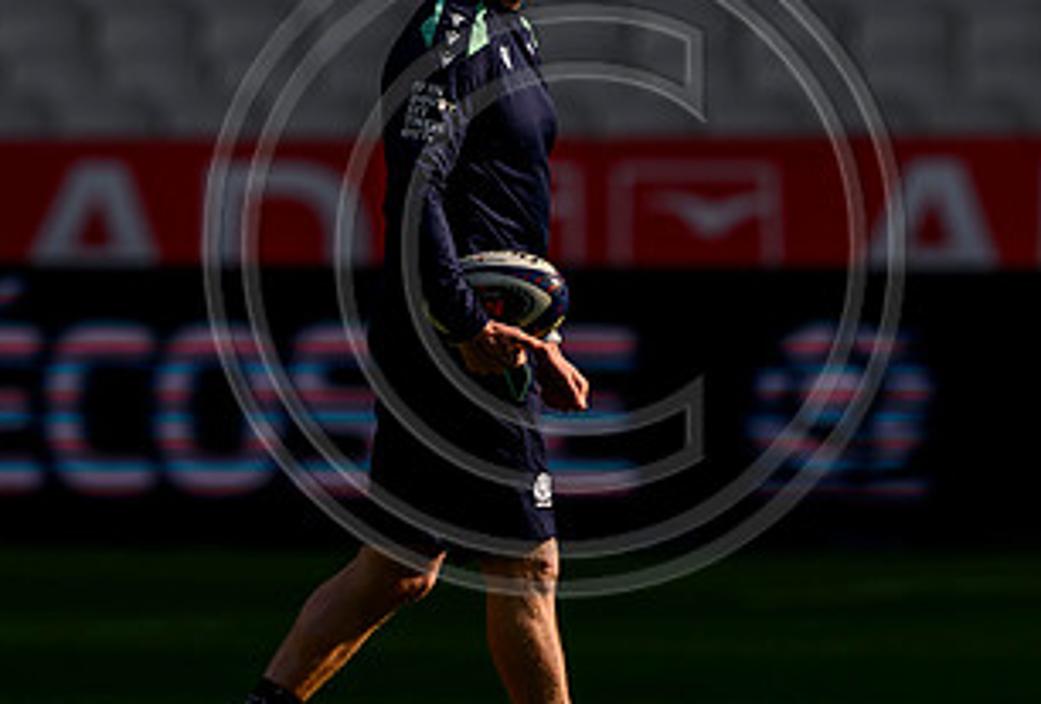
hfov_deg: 2.5
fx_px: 24108
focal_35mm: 830
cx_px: 583
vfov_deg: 1.7
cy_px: 236
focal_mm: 400
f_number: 4
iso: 800
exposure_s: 1/5000
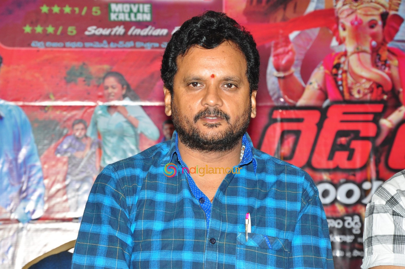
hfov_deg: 13.1
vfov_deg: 8.7
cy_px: 134
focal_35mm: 158
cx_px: 202
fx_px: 1770
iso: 500
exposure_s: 1/125
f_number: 9
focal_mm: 105
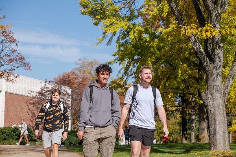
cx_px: 118
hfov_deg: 22.6
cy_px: 78
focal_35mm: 90
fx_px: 590
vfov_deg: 15.2
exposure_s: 1/800
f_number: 5.6
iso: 160
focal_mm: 90
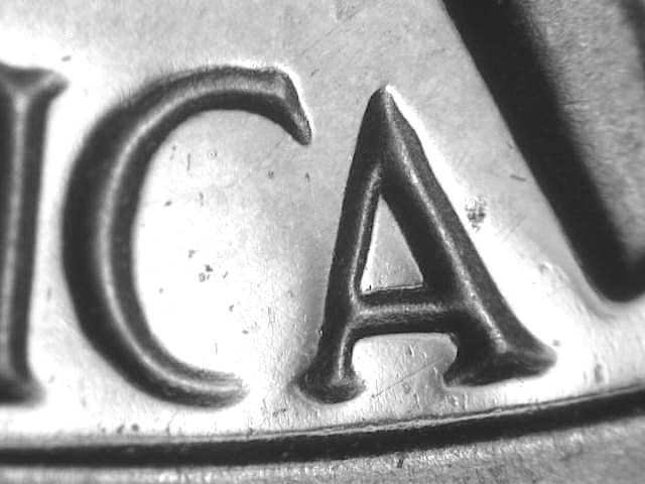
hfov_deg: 12.8
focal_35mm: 154
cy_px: 242
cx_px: 322
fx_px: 2869
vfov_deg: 9.6
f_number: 5.1
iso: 100
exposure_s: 1/19.5
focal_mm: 32
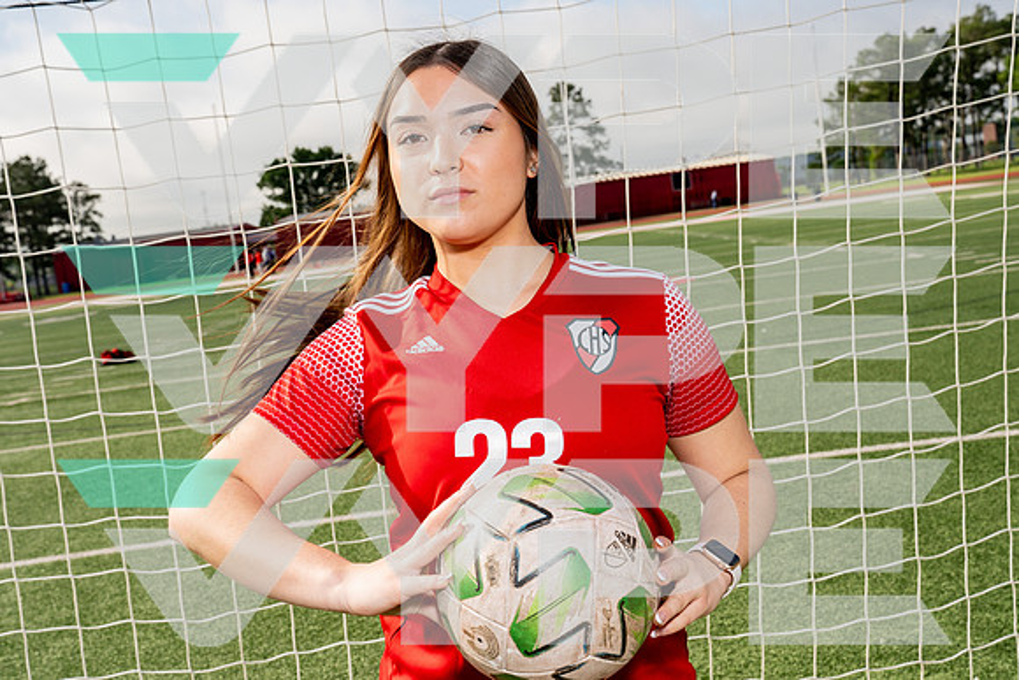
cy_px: 335
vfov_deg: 29.6
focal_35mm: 45
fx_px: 1285
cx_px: 508
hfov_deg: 43.3
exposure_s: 1/250
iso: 100
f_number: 8
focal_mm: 41
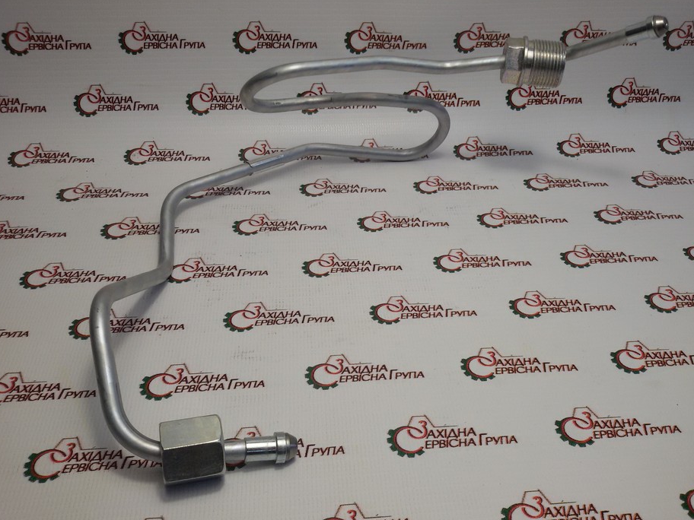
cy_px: 258
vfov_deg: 41.8
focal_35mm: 34
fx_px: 682
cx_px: 374
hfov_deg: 53.9
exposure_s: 1/111
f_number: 2.4
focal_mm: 2.93
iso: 40
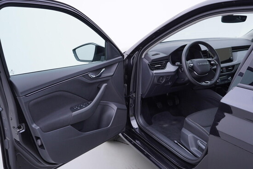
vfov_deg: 36.9
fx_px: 253
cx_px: 126
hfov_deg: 53.1
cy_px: 84
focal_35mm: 36
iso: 125
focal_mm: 24
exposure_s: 1/50
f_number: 3.2
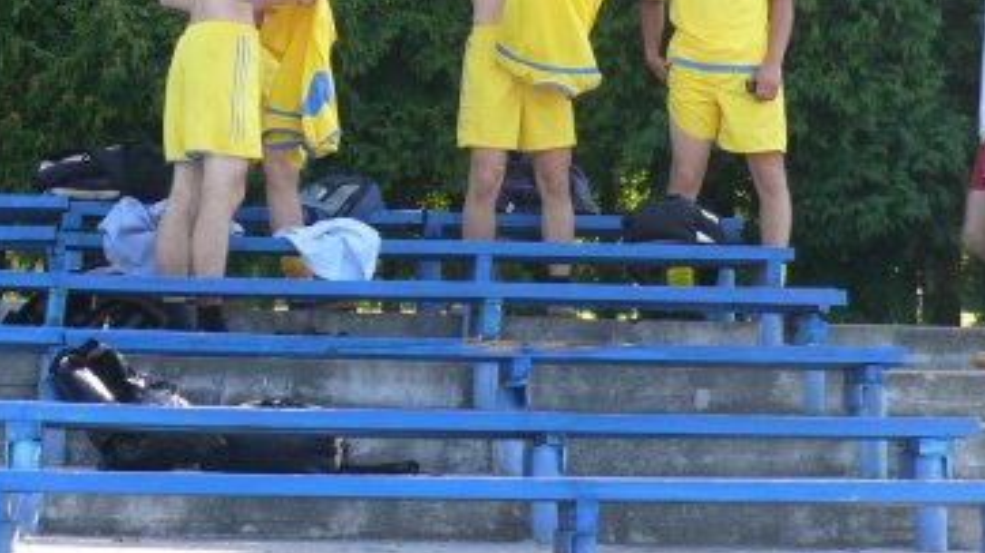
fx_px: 2949
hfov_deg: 19.0
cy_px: 90
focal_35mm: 113
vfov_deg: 10.7
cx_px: 468
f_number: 4
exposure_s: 1/160
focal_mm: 10.7
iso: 100
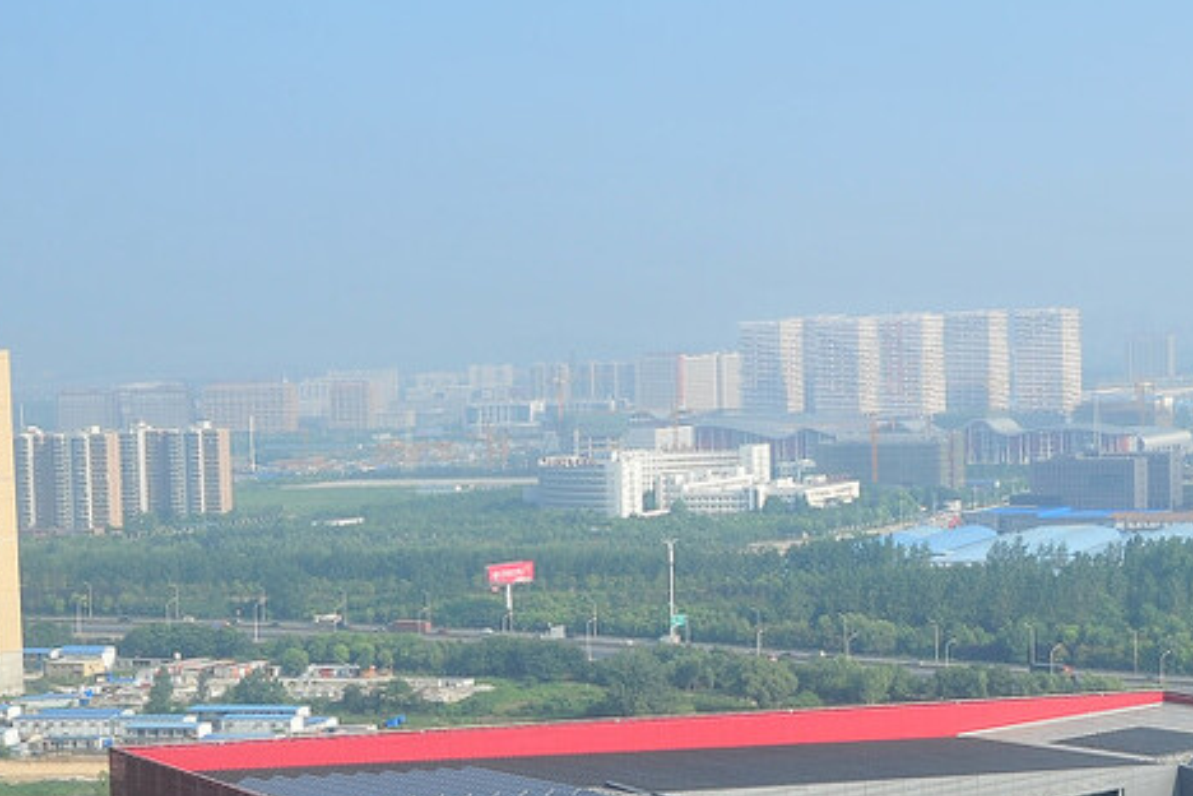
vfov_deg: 16.2
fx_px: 2717
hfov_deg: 23.7
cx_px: 1206
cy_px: 871
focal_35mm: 82
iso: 250
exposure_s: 1/640
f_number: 6.3
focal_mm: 32
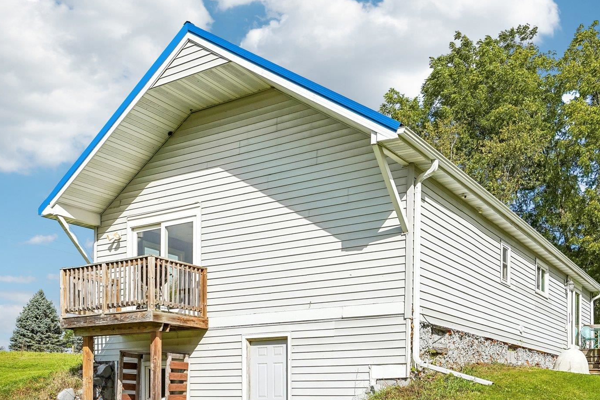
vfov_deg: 31.2
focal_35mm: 43
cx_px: 310
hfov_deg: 45.4
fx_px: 717
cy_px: 226
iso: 400
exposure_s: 1/1600
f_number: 8
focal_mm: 29
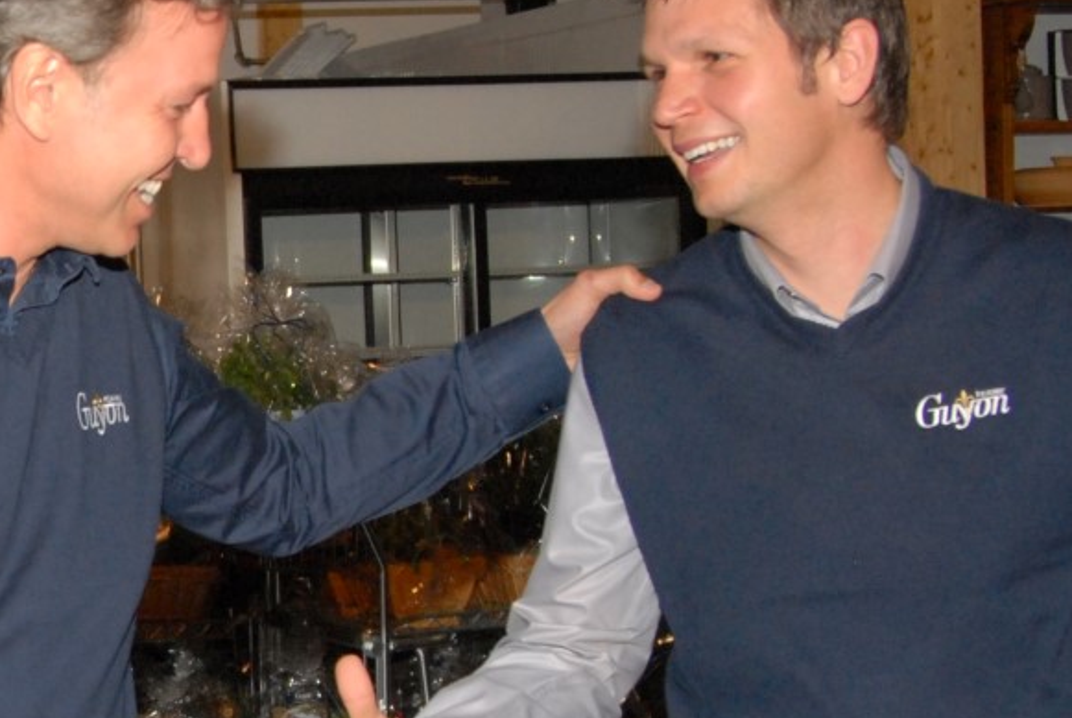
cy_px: 543
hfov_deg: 19.5
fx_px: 2981
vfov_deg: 13.7
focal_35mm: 100
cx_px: -110
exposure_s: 1/160
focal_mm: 24
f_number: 5.6
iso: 640
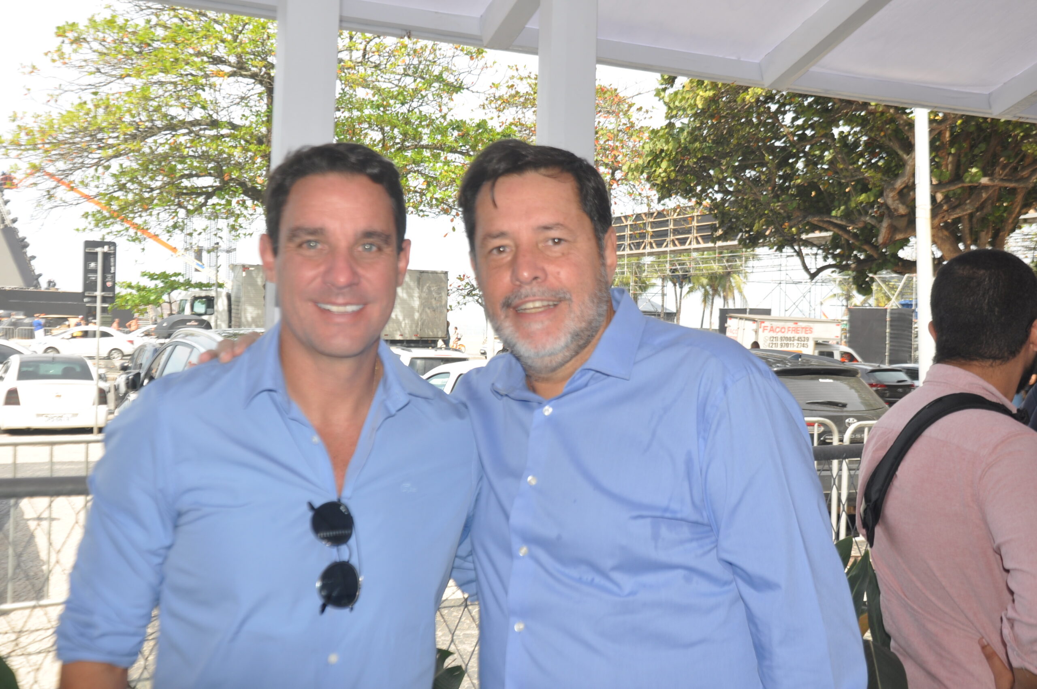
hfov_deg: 51.3
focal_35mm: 38
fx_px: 1079
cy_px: 344
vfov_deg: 35.4
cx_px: 518
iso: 200
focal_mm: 25
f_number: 8
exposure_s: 1/200
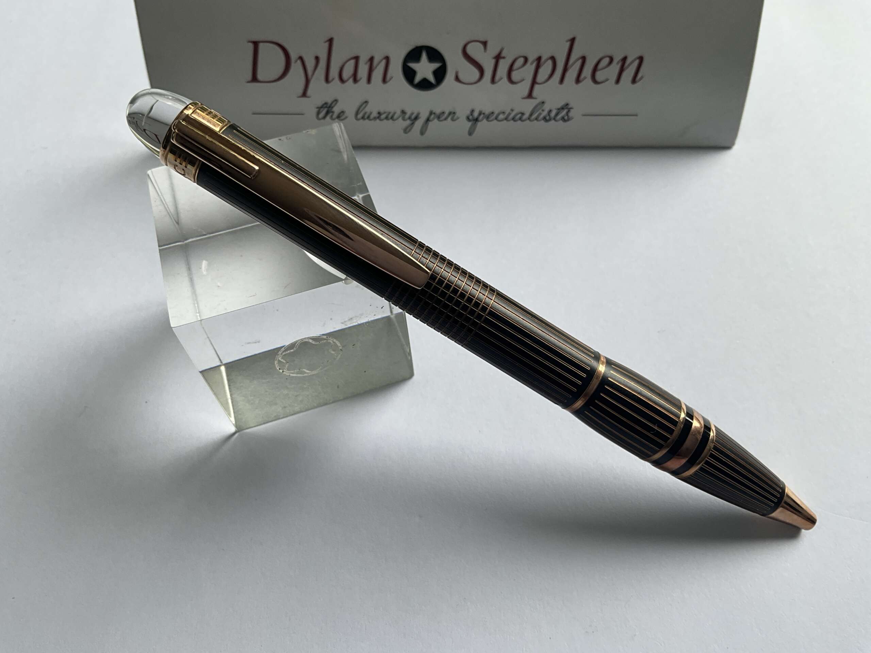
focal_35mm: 29
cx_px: 436
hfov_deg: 61.7
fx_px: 730
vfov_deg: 48.2
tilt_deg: -57.1
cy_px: 326
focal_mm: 3
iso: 16
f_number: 1.8
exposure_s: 1/122
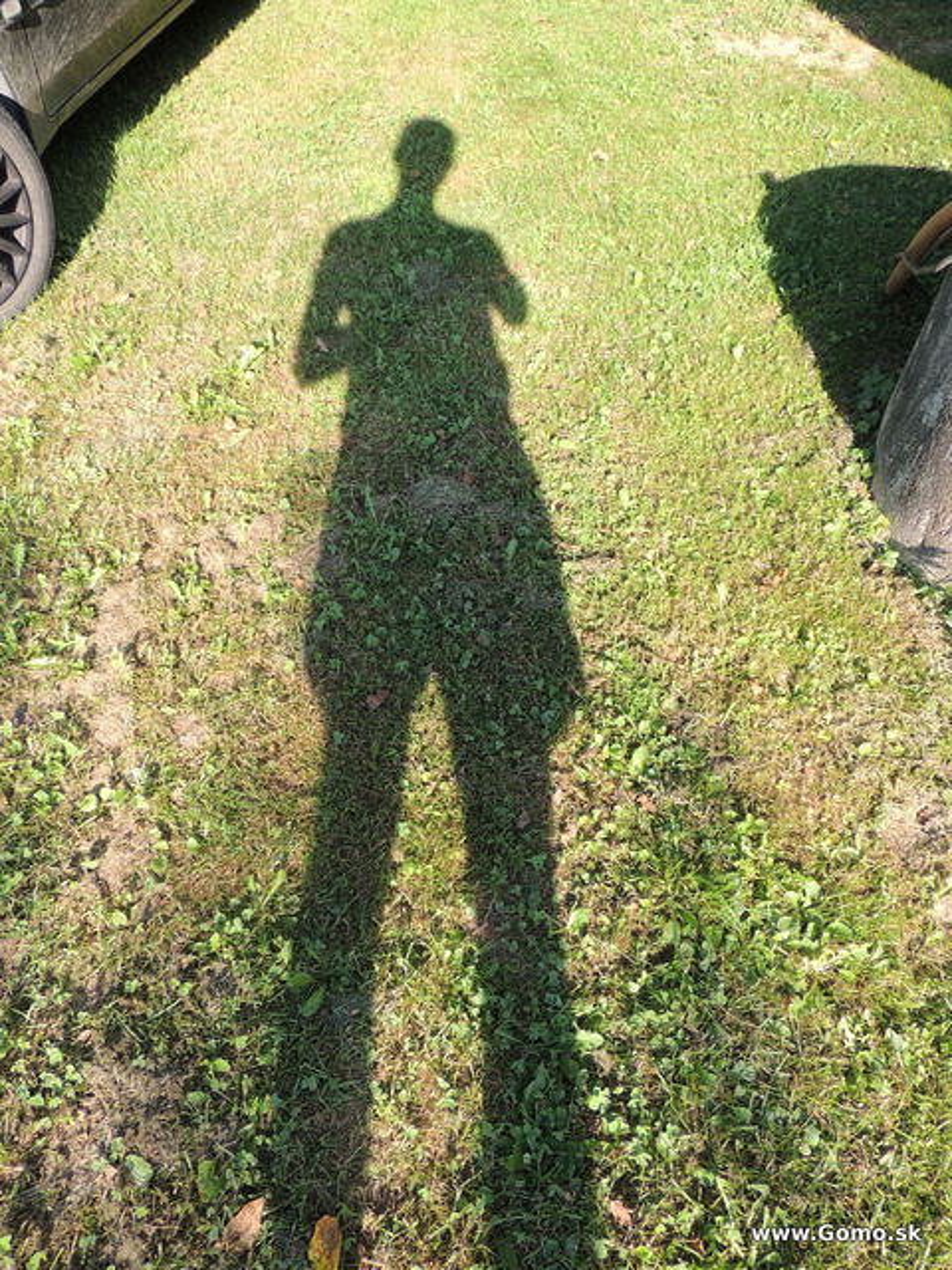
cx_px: 476
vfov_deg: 71.6
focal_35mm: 24
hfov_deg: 56.8
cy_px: 635
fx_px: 880
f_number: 3
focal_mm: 4.3
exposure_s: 1/250
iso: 100
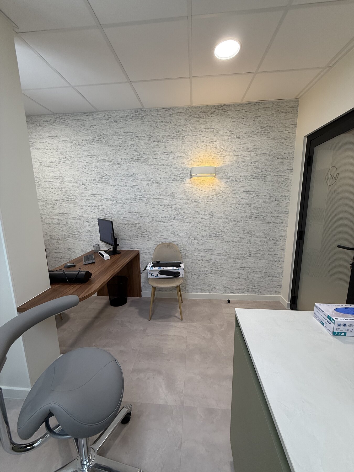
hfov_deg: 85.7
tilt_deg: -9.1
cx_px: 177
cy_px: 236
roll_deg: +0.6
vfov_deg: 102.1
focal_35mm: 14
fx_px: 191
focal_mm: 2.22
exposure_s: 1/100
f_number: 2.2
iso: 80
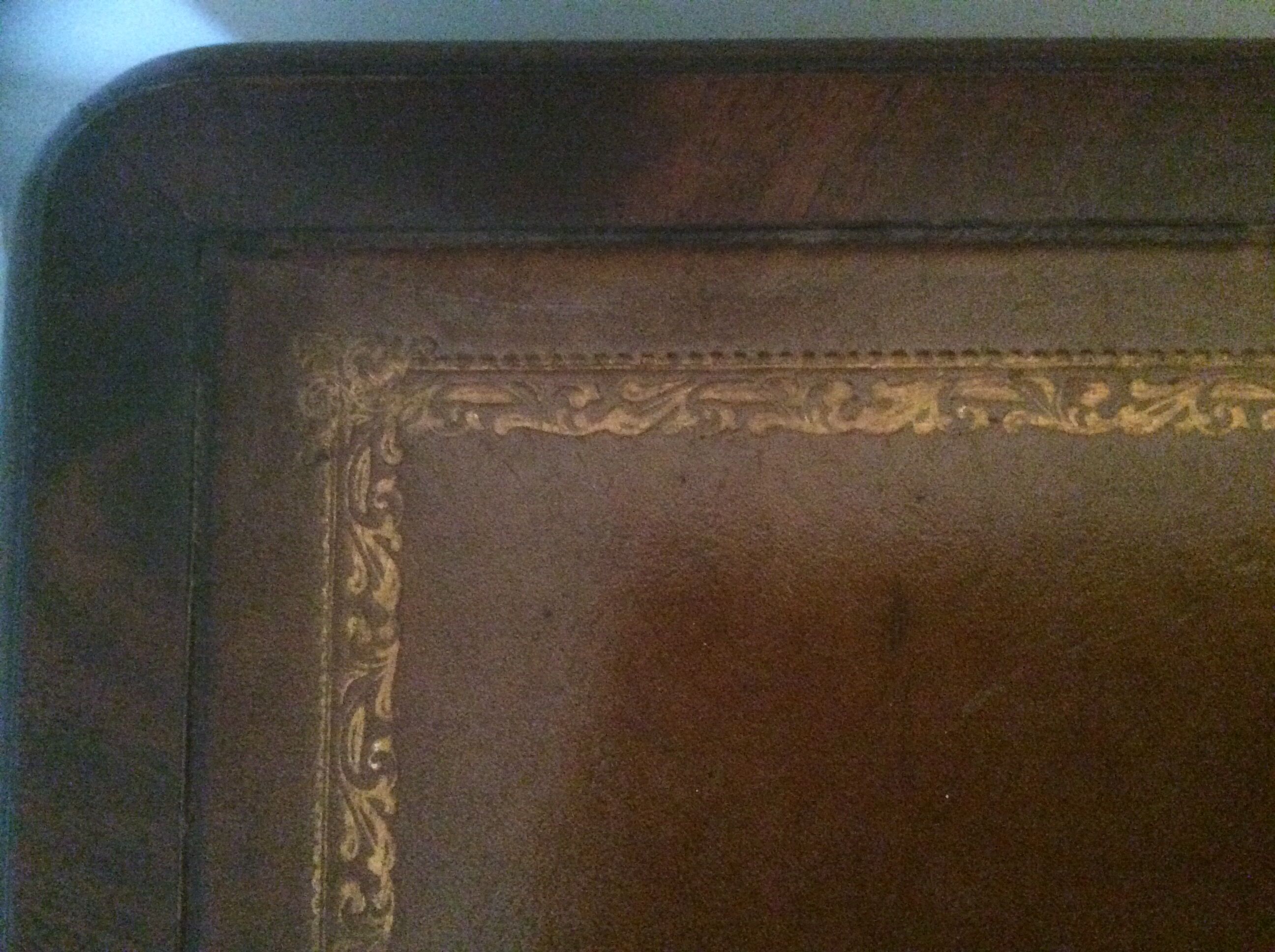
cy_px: 476
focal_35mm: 32
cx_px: 638
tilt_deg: -84.3
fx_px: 1177
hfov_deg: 56.9
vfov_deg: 44.1
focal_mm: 3.3
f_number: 2.4
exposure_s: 1/15
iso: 800
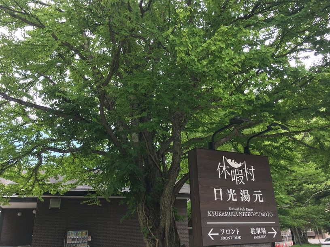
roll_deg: +1.1
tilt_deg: +20.7
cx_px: 165
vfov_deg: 48.2
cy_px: 124
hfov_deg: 61.7
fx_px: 276
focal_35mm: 29
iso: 25
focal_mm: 4.15
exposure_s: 1/179
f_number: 2.2
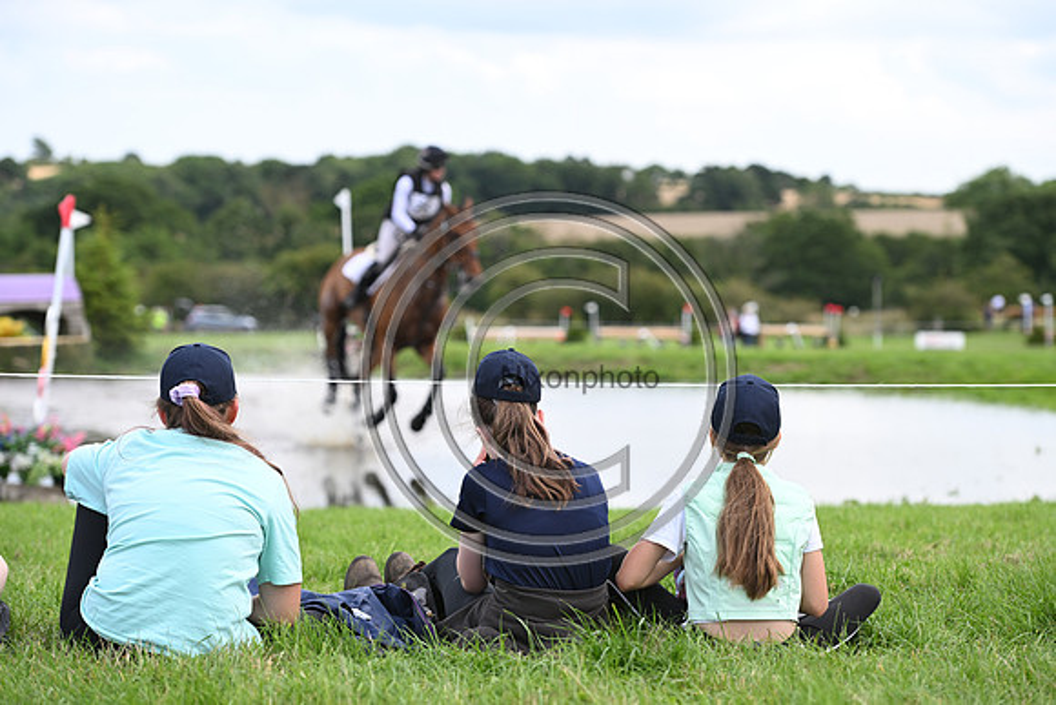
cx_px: 528
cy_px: 352
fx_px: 3403
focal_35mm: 116
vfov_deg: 11.8
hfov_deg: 17.6
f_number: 4.5
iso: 360
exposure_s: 1/1250
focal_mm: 116
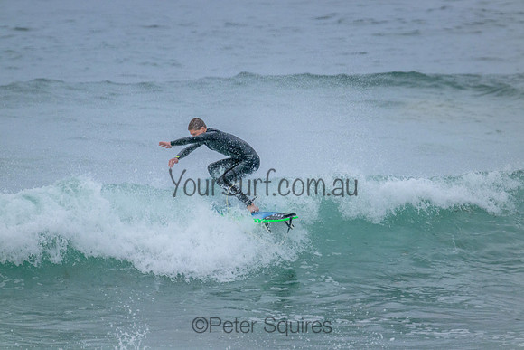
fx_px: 11647
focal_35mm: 800
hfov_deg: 2.6
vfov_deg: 1.7
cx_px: 262
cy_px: 175
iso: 4000
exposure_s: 1/1600
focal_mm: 800
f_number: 11
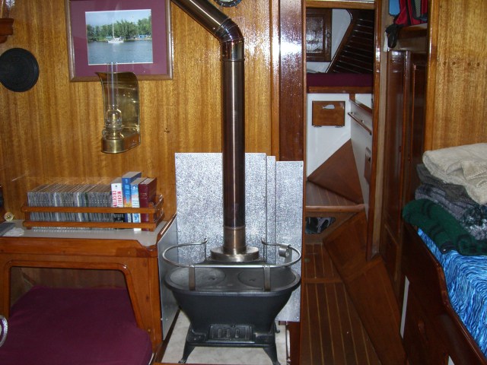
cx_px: 244
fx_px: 535
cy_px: 182
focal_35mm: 38
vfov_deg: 37.7
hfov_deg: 49.0
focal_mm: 6.2
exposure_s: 1/60
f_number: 2.7
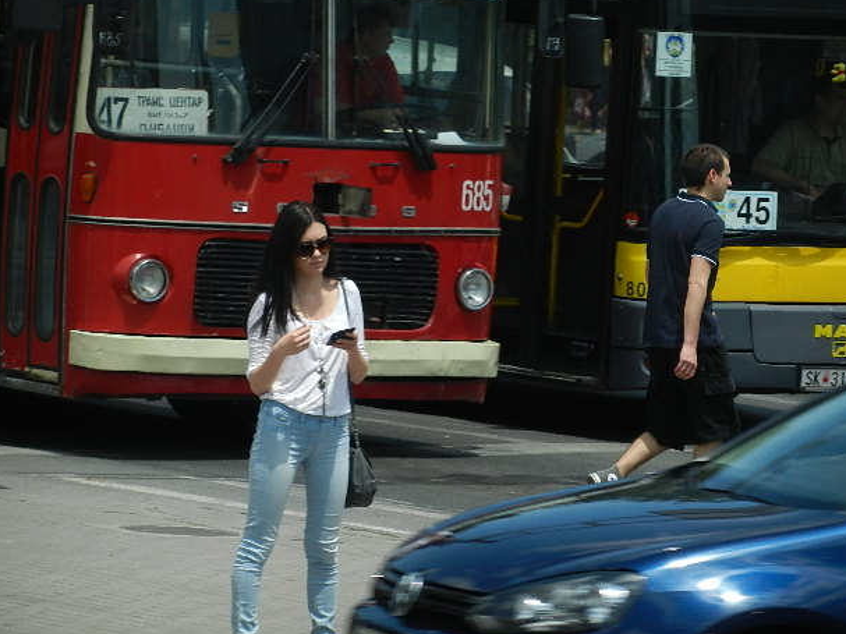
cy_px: 315
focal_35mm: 308
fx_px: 7526
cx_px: 420
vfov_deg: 4.8
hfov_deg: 6.4
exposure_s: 1/320
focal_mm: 52.6
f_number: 5.3
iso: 160
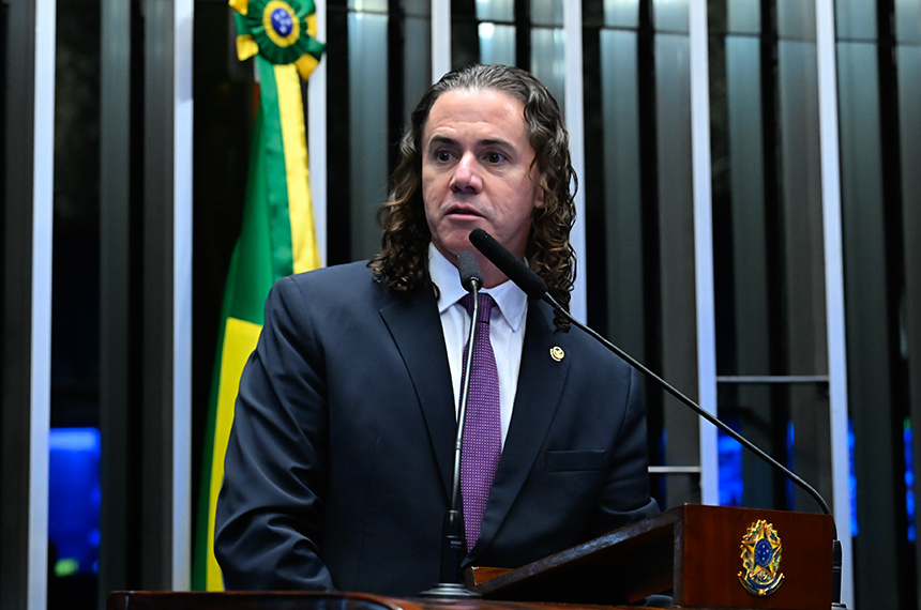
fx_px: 2196
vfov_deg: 15.8
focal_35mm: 86
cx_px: 460
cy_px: 305
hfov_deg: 23.7
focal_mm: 86
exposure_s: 1/100
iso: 6400
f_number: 5
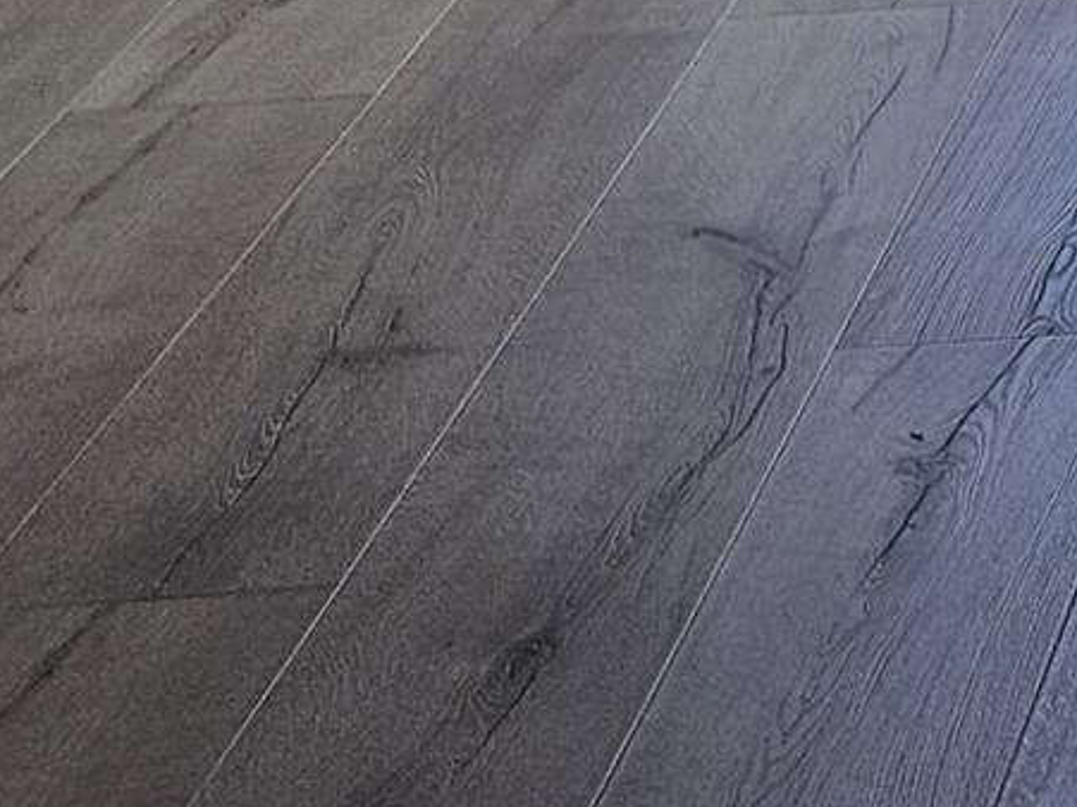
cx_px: 2658
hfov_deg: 10.8
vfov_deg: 8.8
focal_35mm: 153
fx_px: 4759
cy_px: -1110
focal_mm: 5.4
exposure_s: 1/120
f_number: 1.8
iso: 50
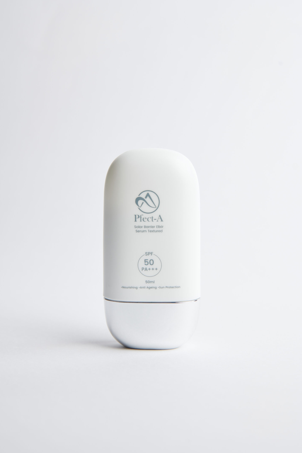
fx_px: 881
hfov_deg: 19.5
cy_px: 226
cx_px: 151
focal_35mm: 70
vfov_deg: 28.8
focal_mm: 70
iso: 200
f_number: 7.1
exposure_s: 1/160
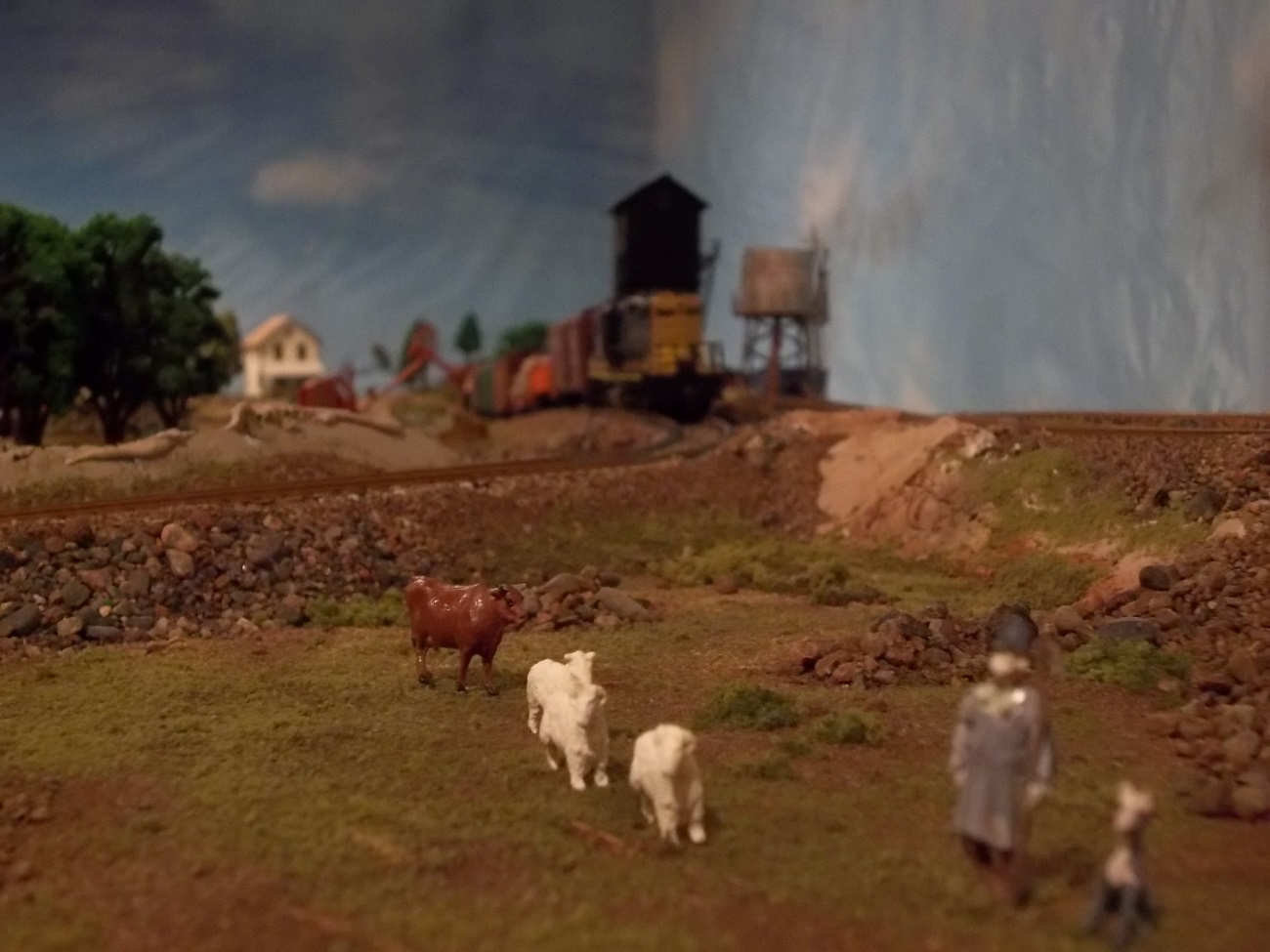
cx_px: 635
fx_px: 1908
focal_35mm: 52
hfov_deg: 36.8
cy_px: 476
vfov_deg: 28.0
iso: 400
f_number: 5
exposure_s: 1/8
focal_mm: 9.3
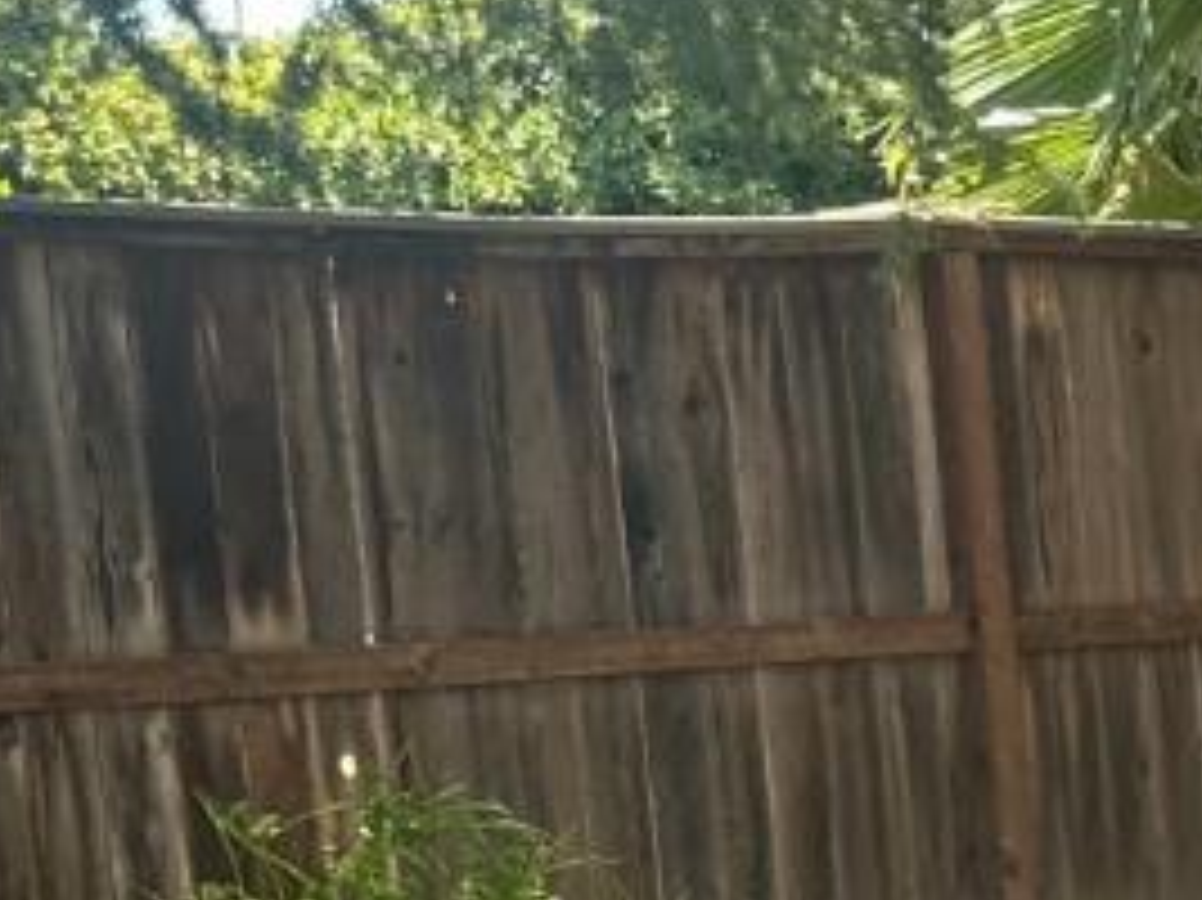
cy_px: 1492
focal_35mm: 135
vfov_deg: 10.5
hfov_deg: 12.7
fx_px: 4686
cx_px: 2418
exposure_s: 1/529
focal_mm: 6.86
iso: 80
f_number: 1.78
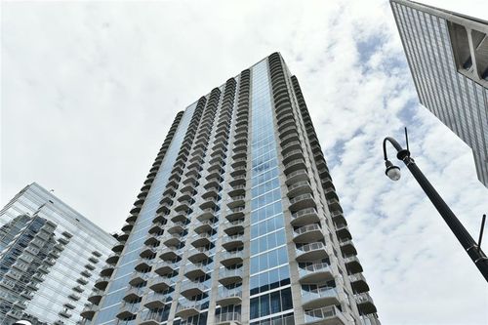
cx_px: 244
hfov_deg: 84.0
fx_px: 271
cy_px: 162
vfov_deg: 61.9
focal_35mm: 20
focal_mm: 20
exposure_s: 1/125
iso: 100
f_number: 9
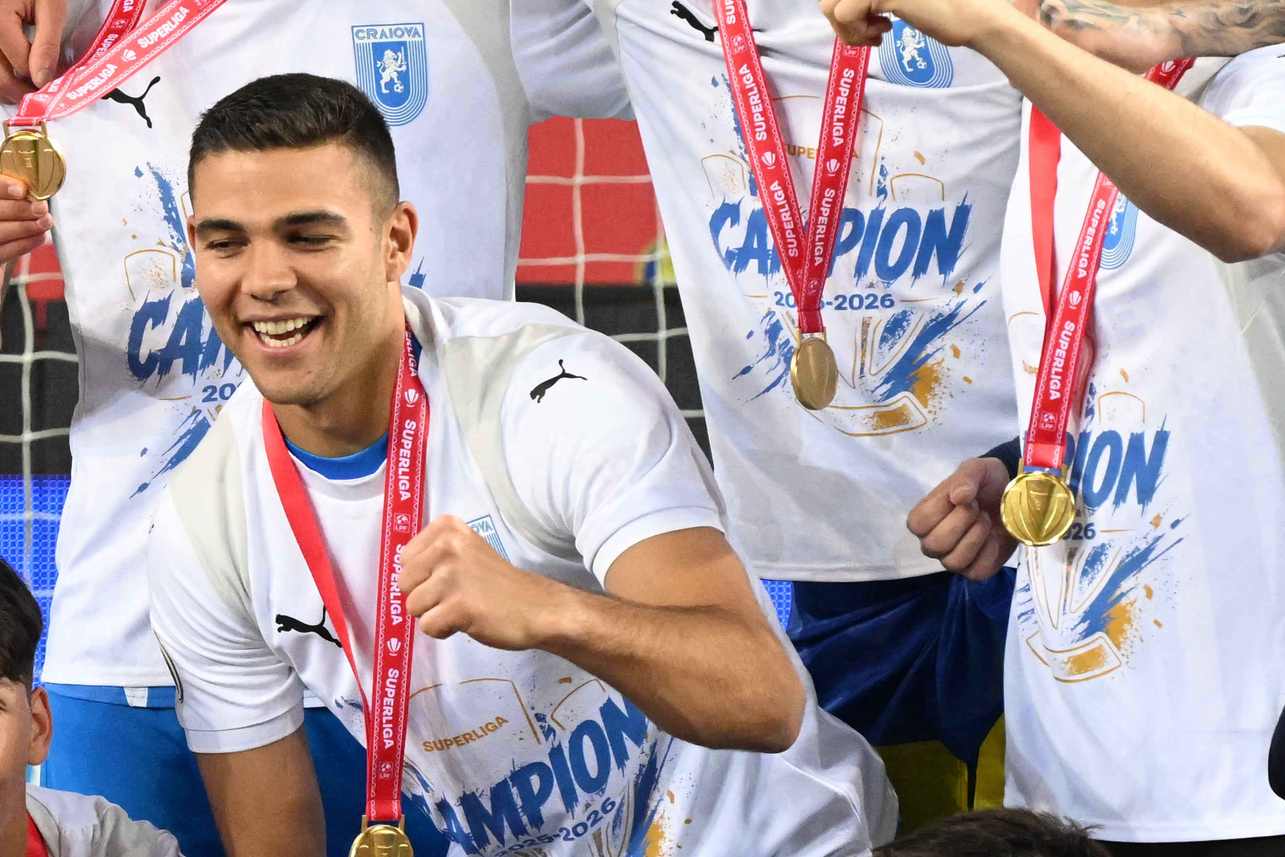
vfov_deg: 5.0
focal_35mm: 274
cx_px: -346
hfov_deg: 7.4
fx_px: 9780
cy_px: 818
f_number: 5.6
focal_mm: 87
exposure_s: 1/500
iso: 5000
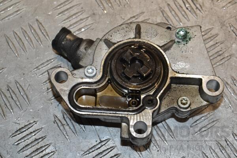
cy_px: 79
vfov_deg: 13.0
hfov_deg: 19.5
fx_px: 691
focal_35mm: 105
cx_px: 118
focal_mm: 70
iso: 800
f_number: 10
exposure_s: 1/200
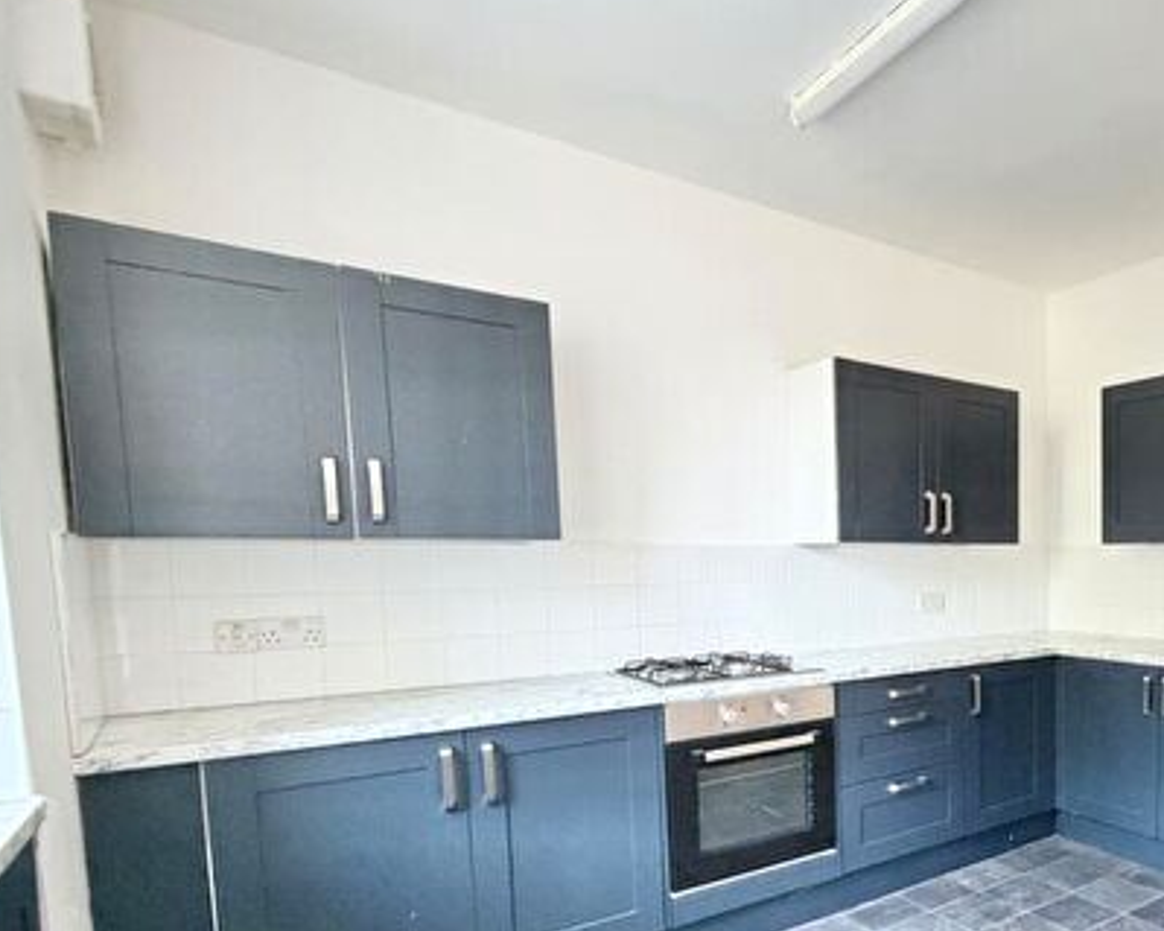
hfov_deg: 62.6
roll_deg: +0.2
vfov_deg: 57.4
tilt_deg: -4.4
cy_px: 626
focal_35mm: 24
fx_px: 827
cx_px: 974
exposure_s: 1/60
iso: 500
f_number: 2.2
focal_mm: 2.22
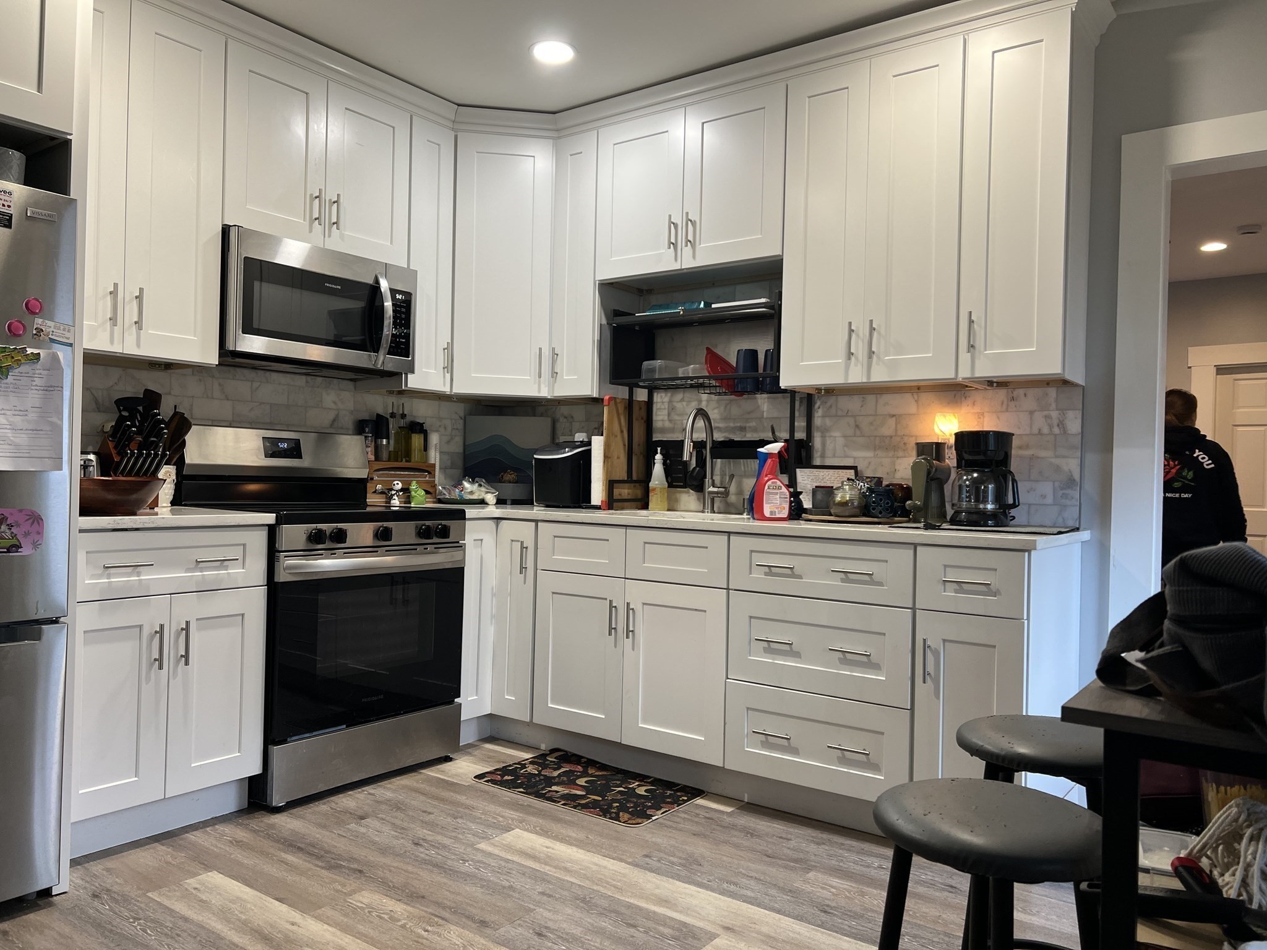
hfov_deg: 67.3
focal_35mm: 26
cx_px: 634
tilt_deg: +0.2
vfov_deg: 53.1
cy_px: 475
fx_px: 952
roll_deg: -1.4
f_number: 1.5
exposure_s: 1/60
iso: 64
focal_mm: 5.7
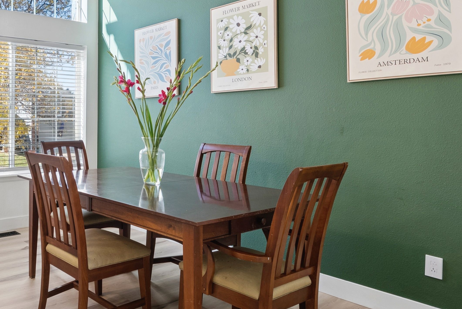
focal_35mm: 32
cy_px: 122
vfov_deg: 41.0
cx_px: 61
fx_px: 411
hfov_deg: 52.7
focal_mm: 16
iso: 500
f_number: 9
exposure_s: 1/50
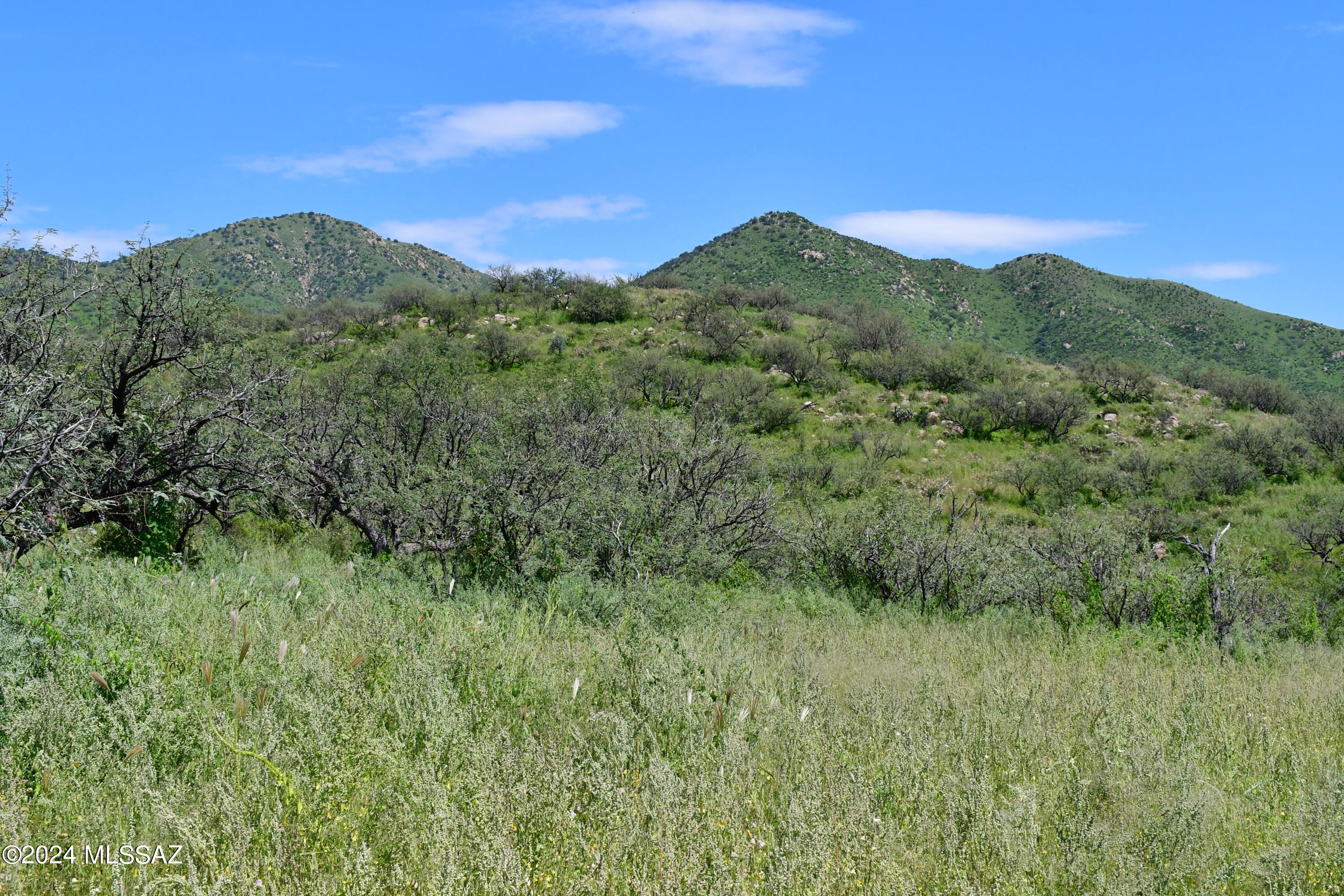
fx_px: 1680
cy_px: 448
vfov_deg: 29.9
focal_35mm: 45
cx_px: 672
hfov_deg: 43.6
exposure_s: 1/1250
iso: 800
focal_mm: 30
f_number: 13
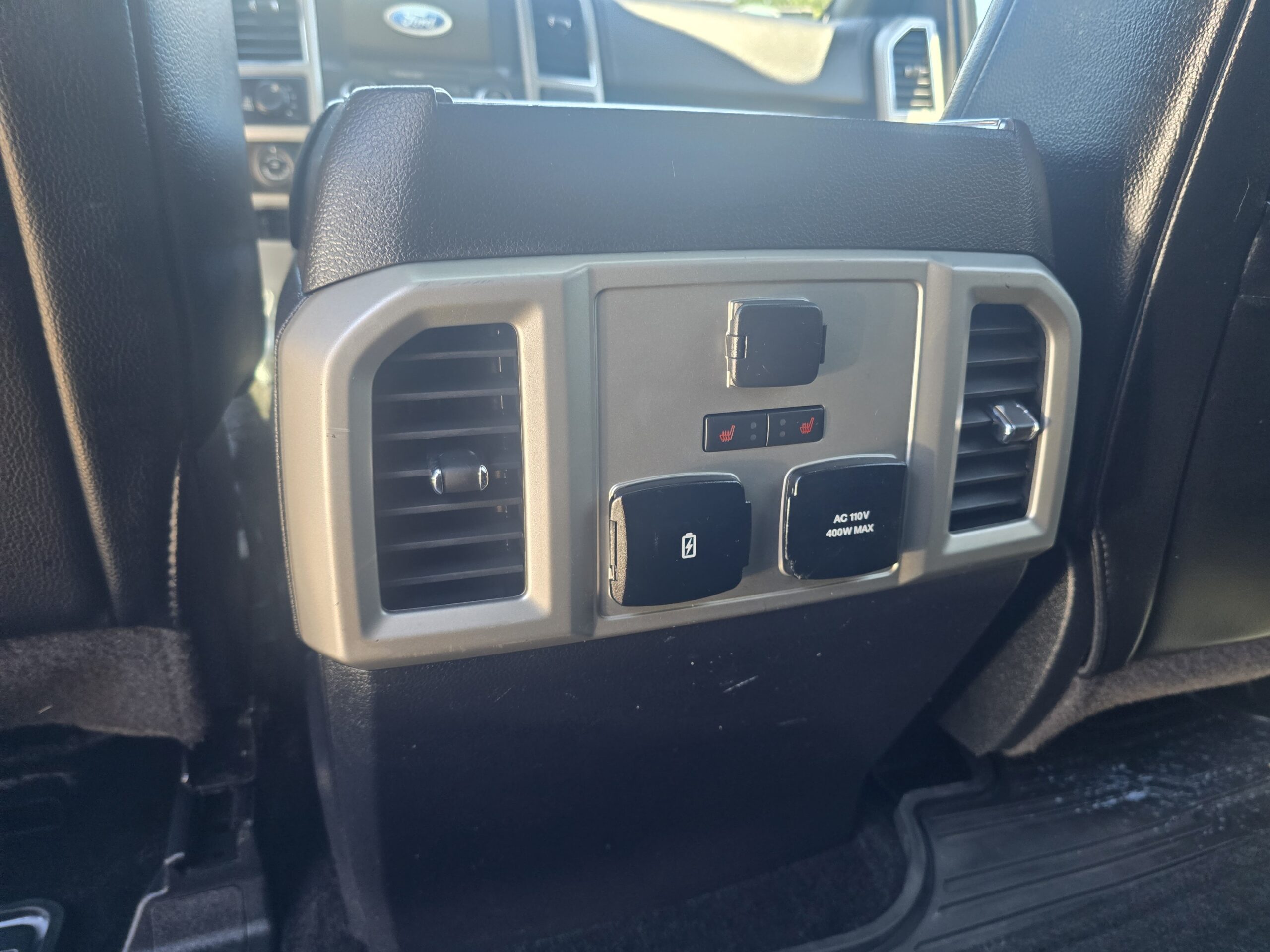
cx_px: 635
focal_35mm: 23
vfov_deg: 58.9
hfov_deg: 73.9
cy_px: 476
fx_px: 844
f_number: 1.7
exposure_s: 1/120
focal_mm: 6.3
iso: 400
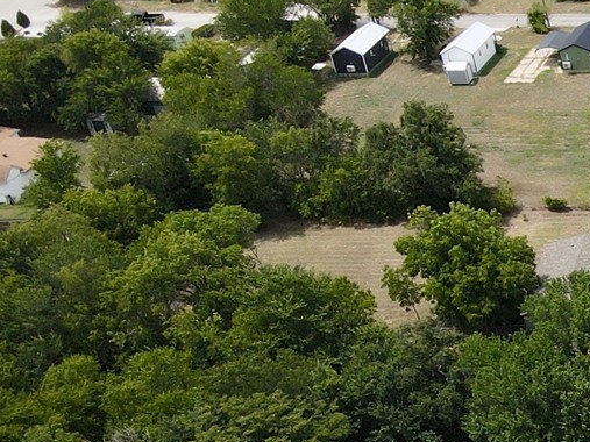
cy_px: 587
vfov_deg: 14.5
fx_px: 1653
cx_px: 1136
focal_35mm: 97
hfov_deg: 16.2
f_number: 2.8
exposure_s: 1/725
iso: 100
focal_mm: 4.5
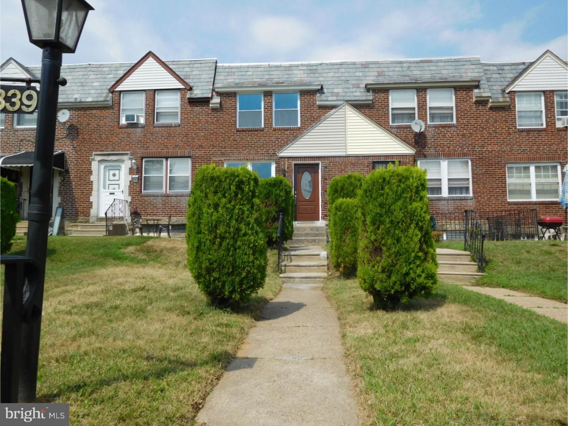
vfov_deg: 54.9
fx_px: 410
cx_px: 284
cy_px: 213
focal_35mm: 25
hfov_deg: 69.4
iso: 125
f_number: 6.8
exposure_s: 1/500
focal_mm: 4.5
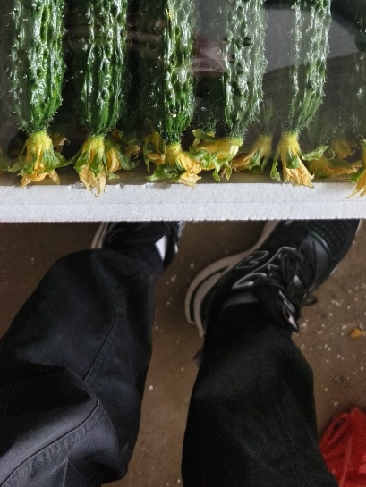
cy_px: 14
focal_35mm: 45
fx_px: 634
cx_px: 202
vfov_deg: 38.0
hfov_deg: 32.2
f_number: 1.75
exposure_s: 1/94.8
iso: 71
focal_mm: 5.5
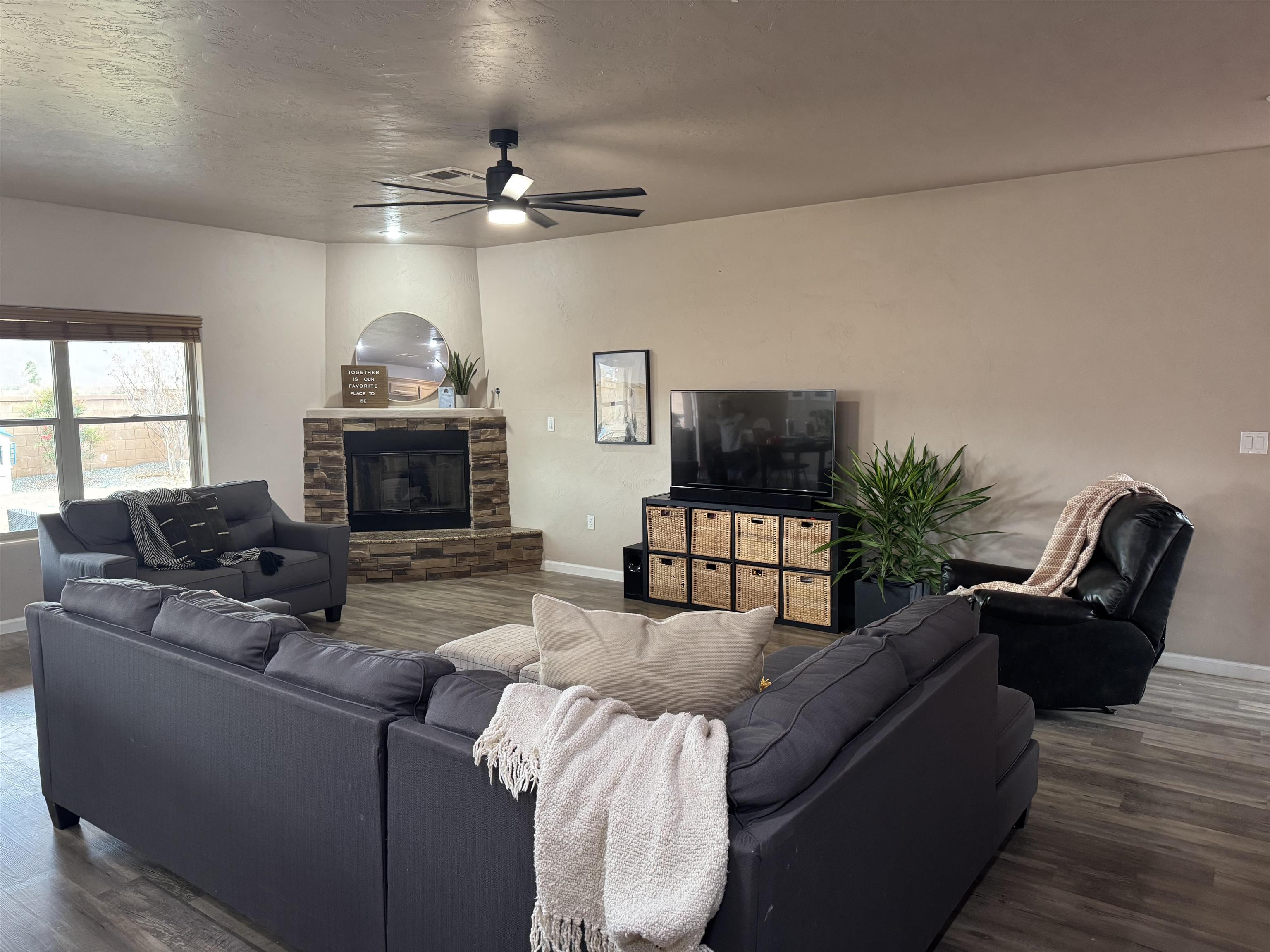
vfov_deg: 56.8
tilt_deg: -6.0
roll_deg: +0.5
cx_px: 635
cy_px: 476
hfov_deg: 71.6
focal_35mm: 24
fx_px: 881
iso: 400
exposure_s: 1/60
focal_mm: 6.76
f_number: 1.78
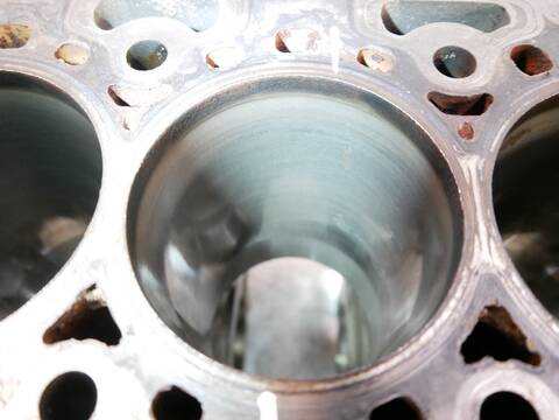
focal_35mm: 30
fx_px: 484
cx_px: 280
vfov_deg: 46.8
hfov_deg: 60.0
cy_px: 210
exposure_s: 1/50
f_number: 3.6
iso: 3200
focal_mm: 15
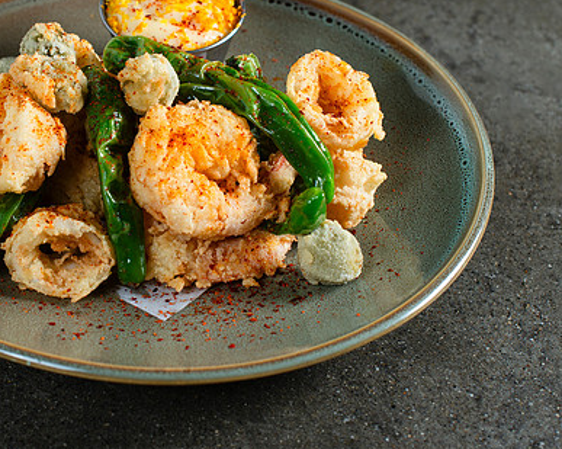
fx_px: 1413
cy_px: 184
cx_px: 161
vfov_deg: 18.0
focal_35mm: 85
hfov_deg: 22.3
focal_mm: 50
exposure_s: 1/200
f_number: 5.6
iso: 200
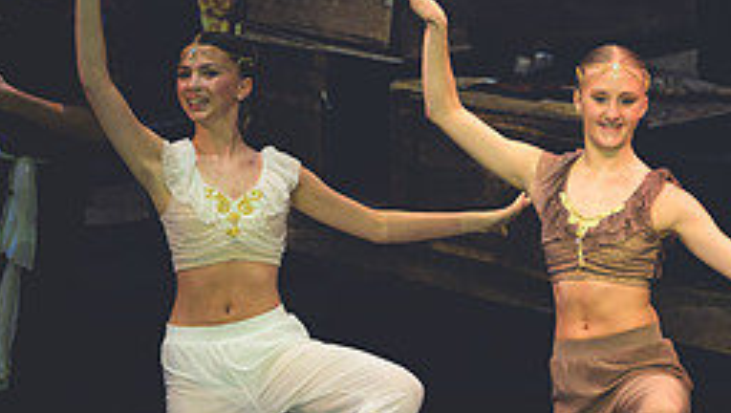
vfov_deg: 1.7
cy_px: 178
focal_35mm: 714
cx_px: 645
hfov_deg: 3.0
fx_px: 13853
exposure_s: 1/500
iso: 1250
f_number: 2.8
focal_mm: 200
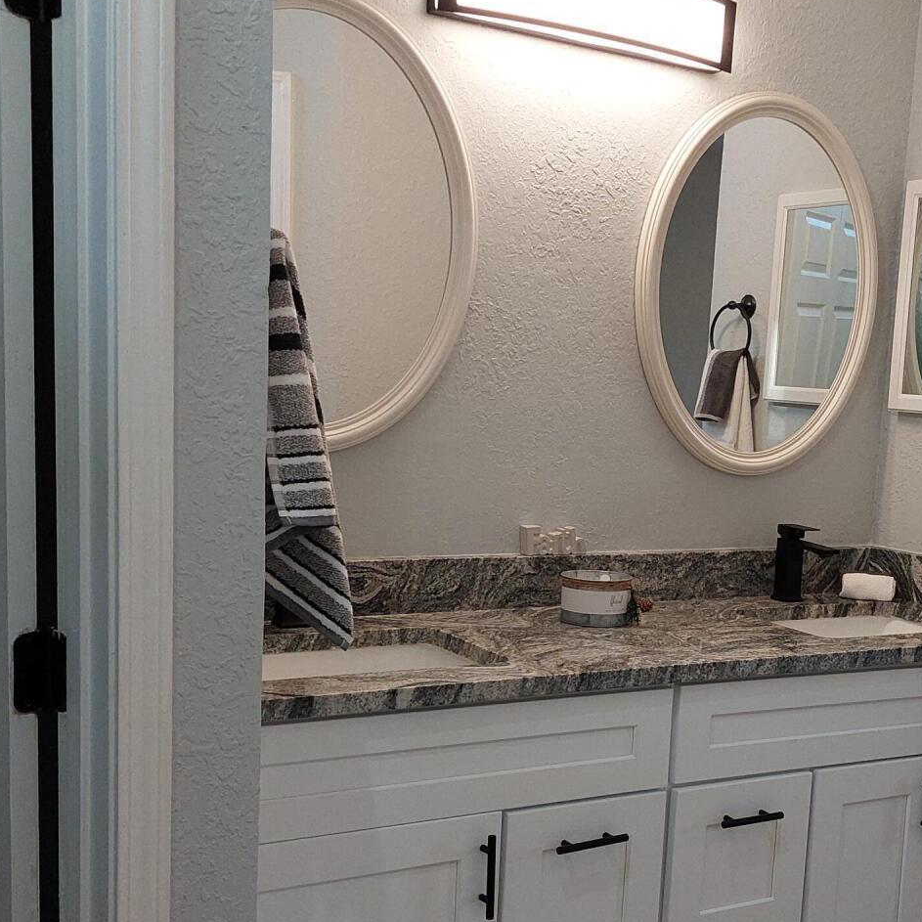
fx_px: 1356
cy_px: 573
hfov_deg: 37.0
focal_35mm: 45
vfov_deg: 37.3
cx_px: 642
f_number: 1.8
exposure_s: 1/120
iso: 200
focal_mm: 5.23
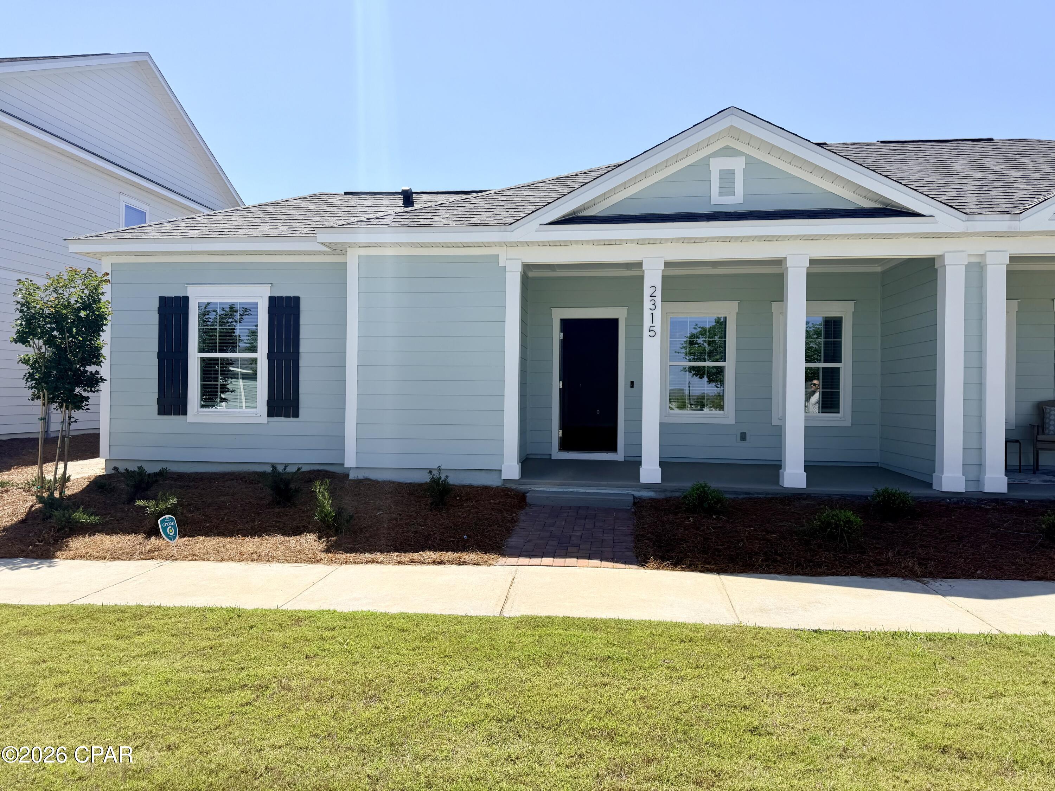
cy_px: 396
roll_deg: +0.5
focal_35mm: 24
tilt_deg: +1.5
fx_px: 731
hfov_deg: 71.6
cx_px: 528
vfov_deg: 56.8
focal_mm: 6.76
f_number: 1.78
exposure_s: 1/5319
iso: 80
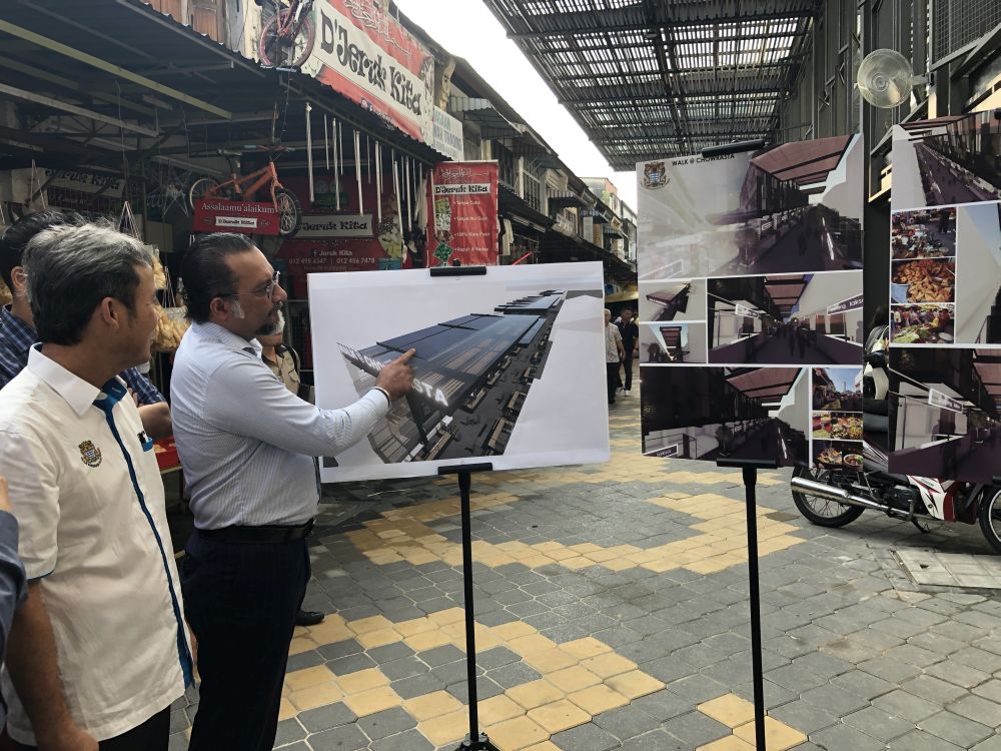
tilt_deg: -5.0
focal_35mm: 28
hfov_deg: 63.4
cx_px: 500
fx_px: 810
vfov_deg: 49.7
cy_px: 376
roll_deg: +2.4
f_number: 1.8
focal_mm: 3.99
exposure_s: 1/125
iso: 20
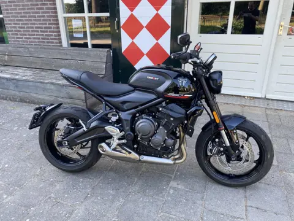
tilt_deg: -22.0
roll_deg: +0.2
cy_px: 110
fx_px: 221
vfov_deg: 53.1
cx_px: 147
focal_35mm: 26
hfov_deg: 67.3
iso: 40
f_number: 1.8
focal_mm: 4.25
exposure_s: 1/121
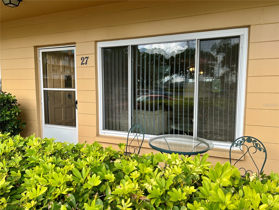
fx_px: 210
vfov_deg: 53.1
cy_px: 105
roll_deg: -0.2
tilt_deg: -5.8
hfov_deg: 67.3
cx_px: 140
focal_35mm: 26
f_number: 1.5
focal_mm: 5.7
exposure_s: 1/692
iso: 50
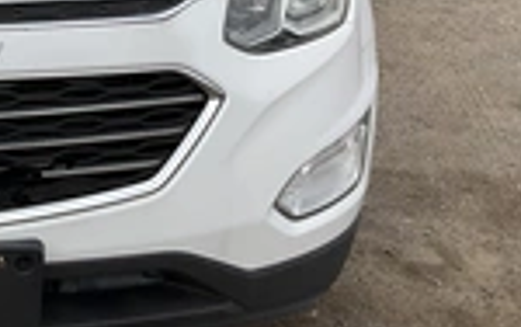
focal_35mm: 82
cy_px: -28
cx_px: -59
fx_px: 1165
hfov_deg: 23.6
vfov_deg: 15.5
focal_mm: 3
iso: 25
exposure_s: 1/2427
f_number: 1.8
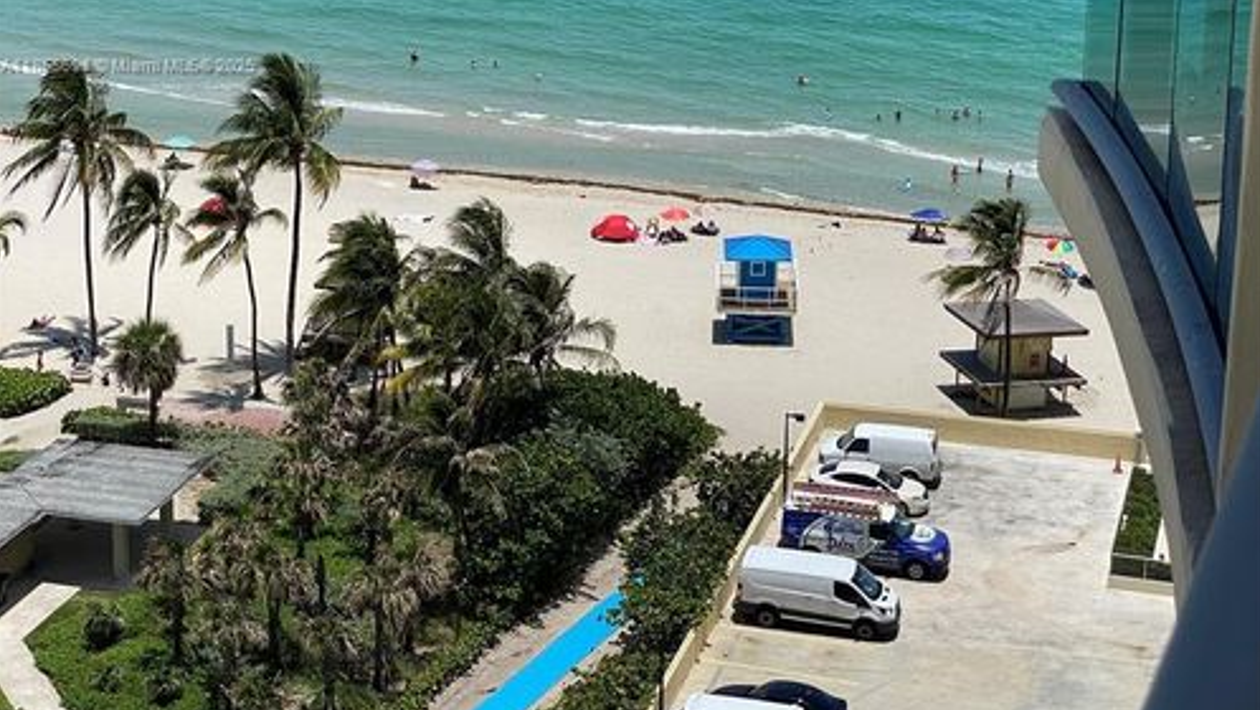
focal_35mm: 76
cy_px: 67
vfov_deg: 15.7
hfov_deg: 27.9
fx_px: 2540
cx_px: 631
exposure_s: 1/2398
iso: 20
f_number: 2
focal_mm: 6
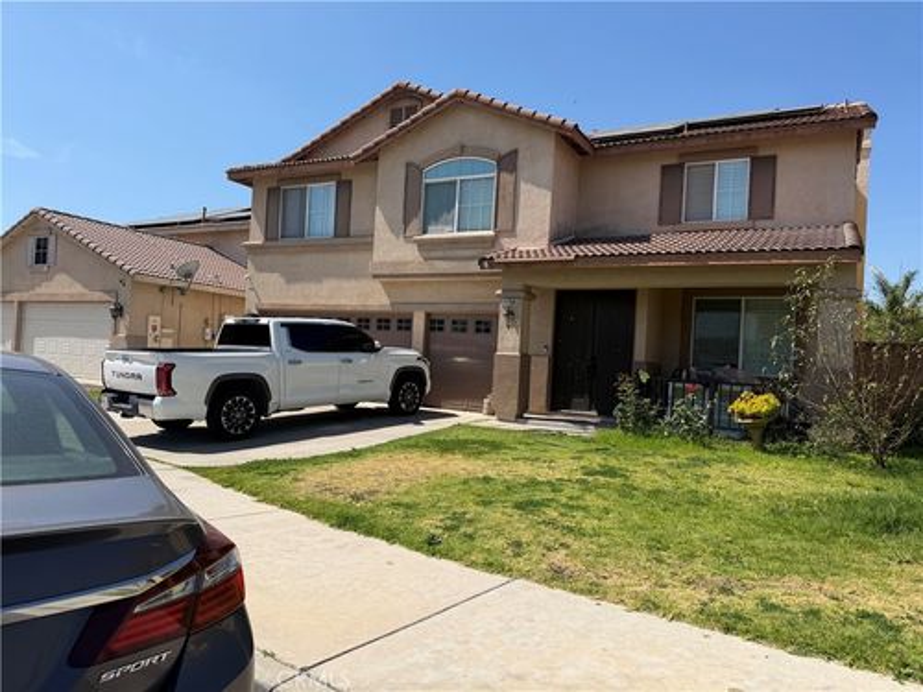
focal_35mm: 24
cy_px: 346
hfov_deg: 71.6
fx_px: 640
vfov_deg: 56.8
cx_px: 462
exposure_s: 1/4975
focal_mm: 6.76
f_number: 1.78
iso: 80
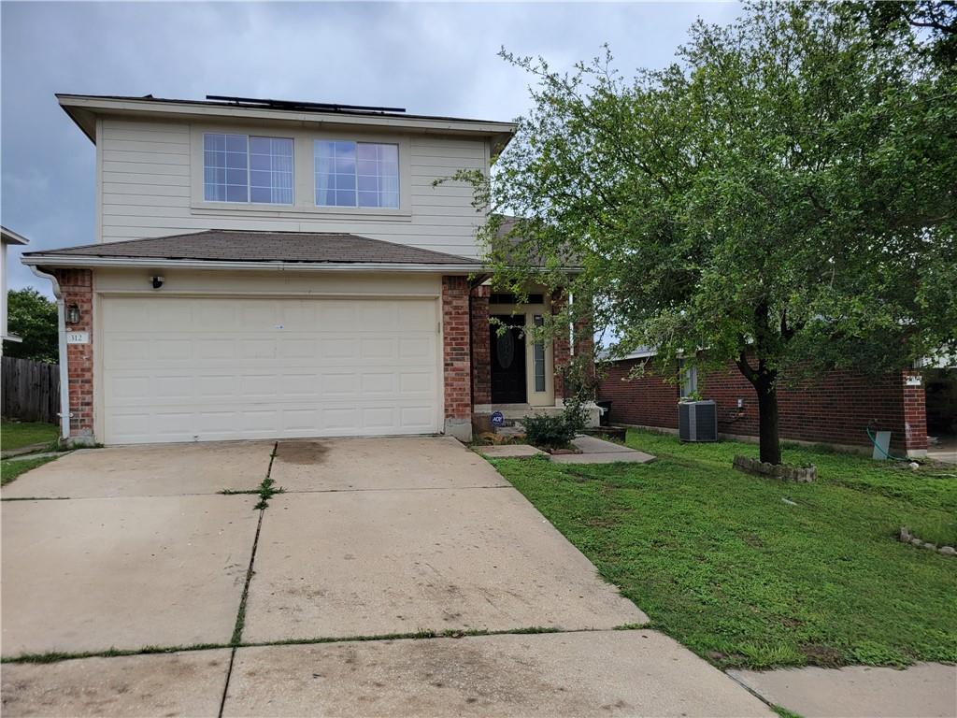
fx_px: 719
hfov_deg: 67.3
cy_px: 359
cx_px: 478
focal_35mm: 26
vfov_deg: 53.1
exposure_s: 1/2510
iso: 40
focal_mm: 5.4
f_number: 1.8
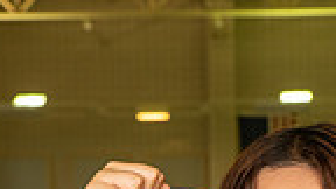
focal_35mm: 183
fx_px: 1630
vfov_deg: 6.3
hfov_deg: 11.7
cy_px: 483
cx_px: 259
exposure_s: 1/250
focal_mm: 56
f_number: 7.1
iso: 500
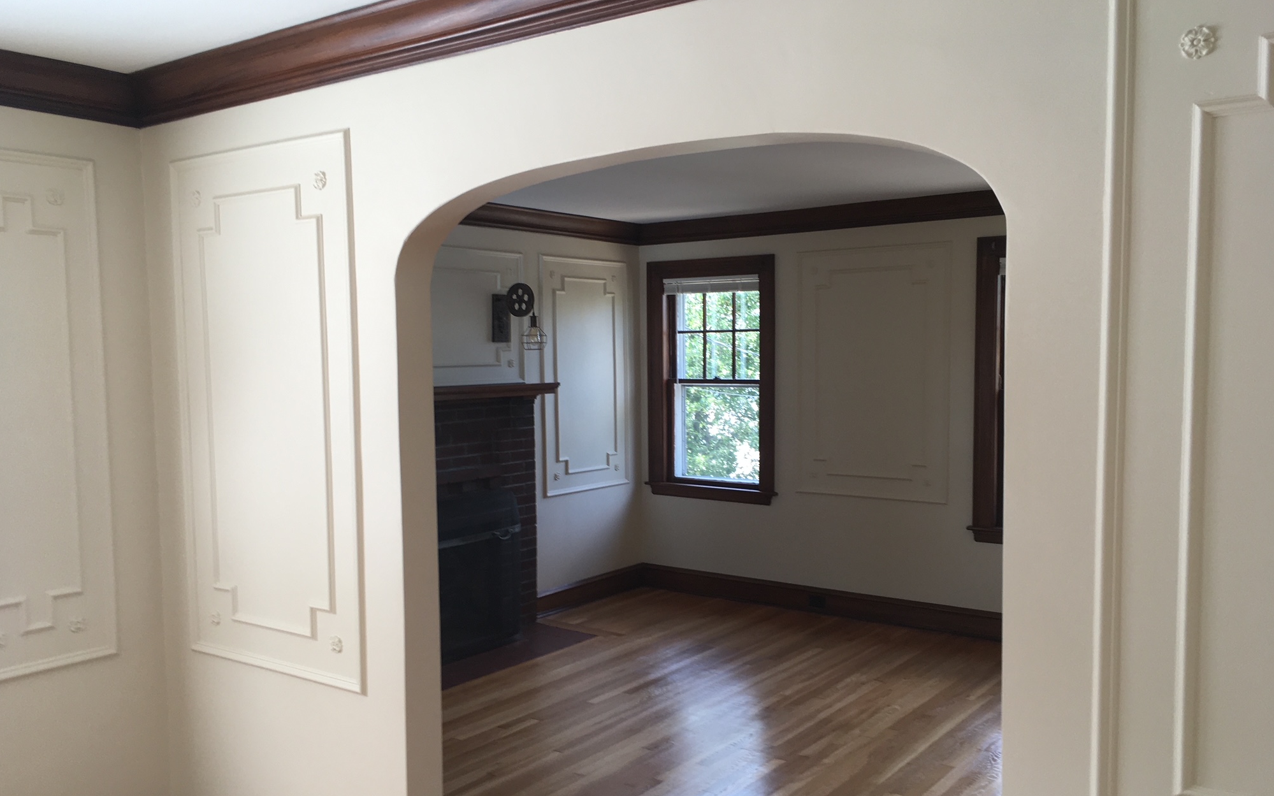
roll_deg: -0.1
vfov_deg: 40.6
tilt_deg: -5.1
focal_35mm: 31
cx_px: 637
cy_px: 433
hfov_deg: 61.2
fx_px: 1076
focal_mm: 4.15
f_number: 2.2
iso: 32
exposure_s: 1/60
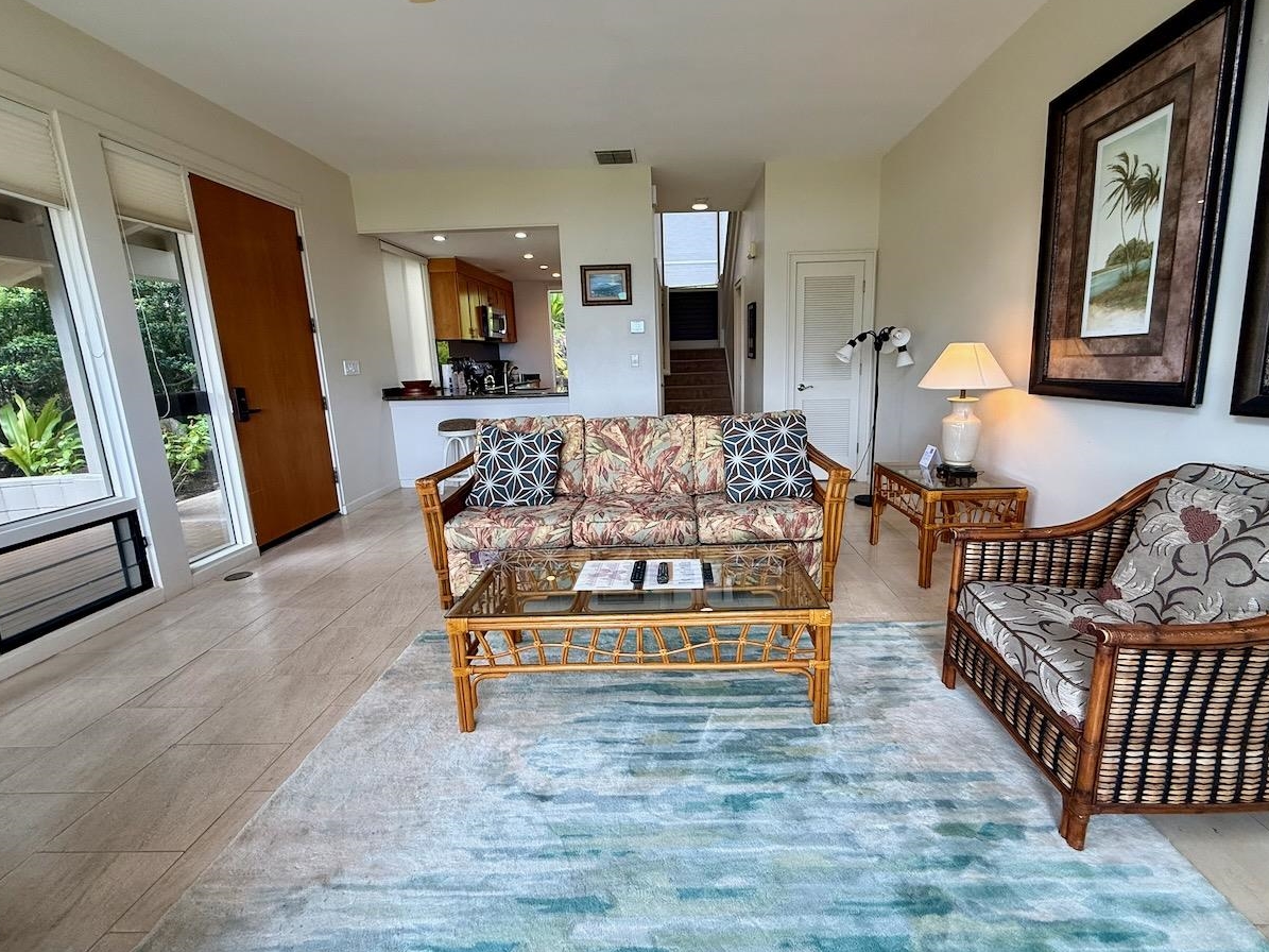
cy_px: 461
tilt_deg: -10.6
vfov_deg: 81.7
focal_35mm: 15
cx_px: 670
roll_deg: +1.8
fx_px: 550
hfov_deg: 98.1
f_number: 2.2
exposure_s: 1/120
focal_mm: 2.22
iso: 125
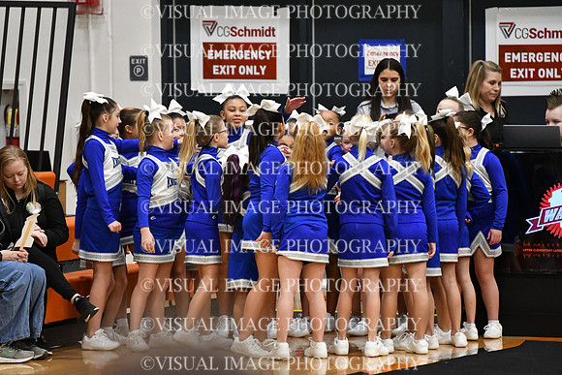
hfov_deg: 6.9
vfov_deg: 4.6
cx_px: 281
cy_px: 188
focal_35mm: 300
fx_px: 4684
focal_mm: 200
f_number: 2.8
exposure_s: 1/800
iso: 5000
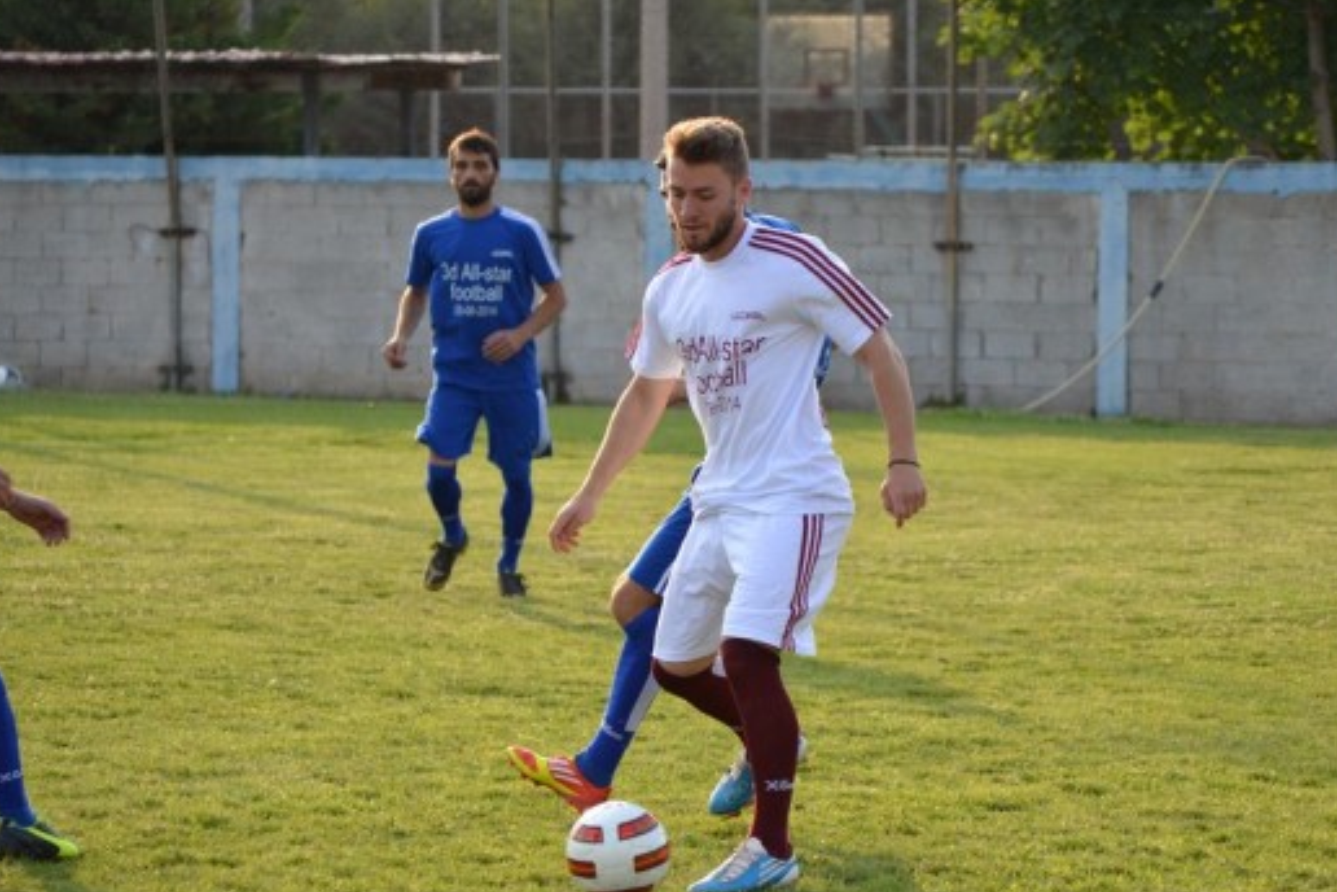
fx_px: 7836
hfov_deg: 9.8
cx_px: 733
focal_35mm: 211
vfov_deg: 6.5
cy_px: 438
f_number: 4.5
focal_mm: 110
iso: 400
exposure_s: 1/640
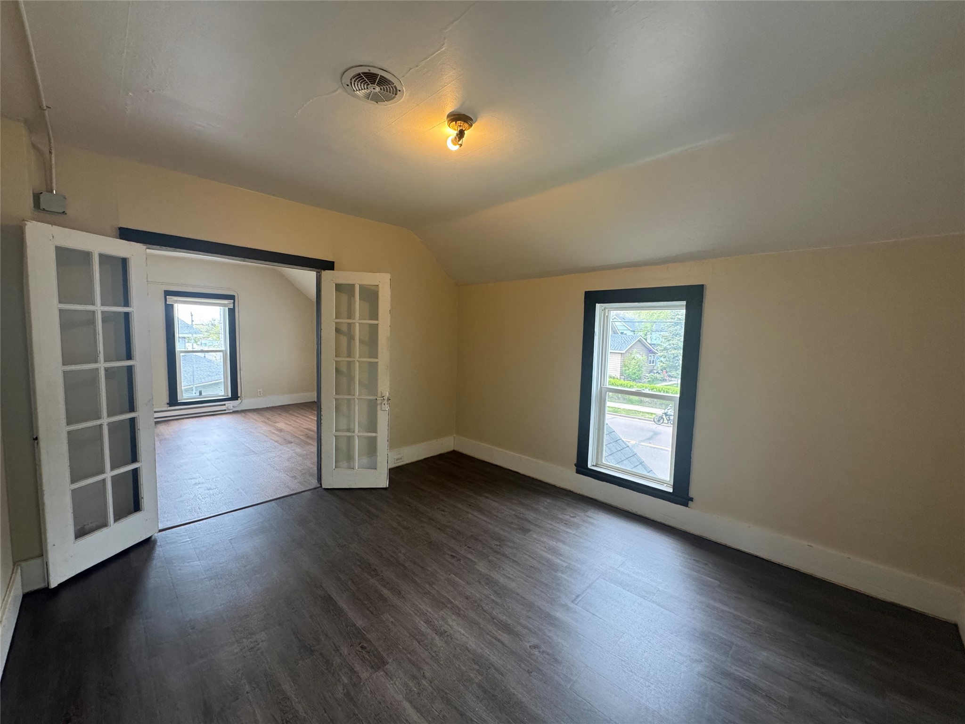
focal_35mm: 14
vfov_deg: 85.7
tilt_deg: -4.5
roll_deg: -1.7
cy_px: 362
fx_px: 390
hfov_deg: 102.1
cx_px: 482
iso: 320
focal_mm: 2.22
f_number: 2.2
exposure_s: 1/120
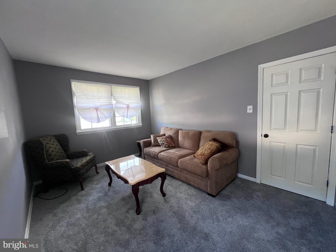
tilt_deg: -6.0
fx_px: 126
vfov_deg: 89.9
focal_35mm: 13
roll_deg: +2.6
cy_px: 126
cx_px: 168
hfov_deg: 106.2
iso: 250
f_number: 1.8
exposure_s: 1/84
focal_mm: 1.57
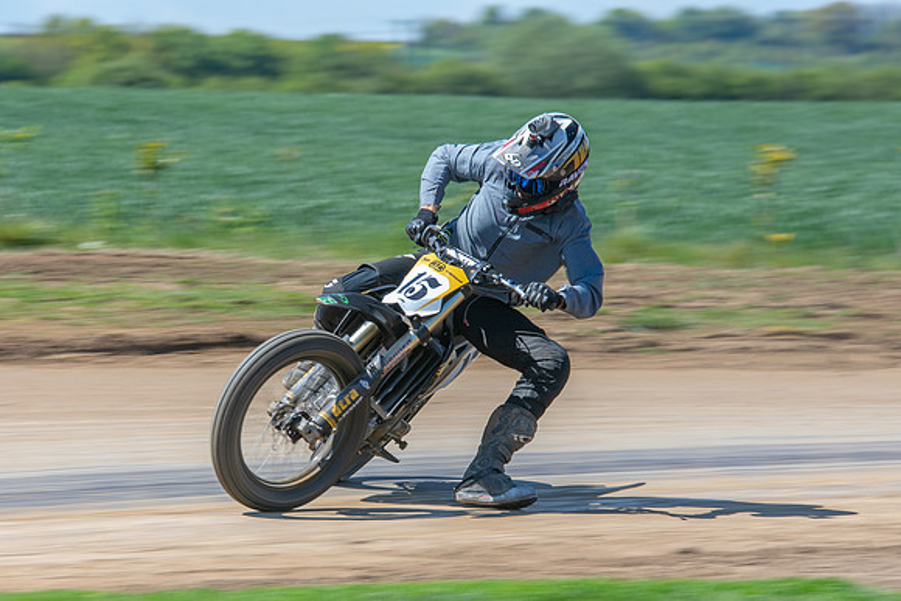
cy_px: 370
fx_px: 9250
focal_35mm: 370
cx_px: 346
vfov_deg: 3.7
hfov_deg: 5.6
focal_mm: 200
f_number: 8
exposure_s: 1/160
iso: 200
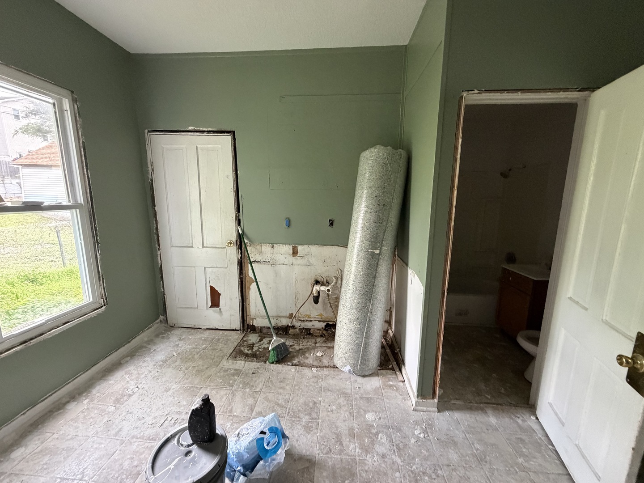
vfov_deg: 85.7
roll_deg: -0.1
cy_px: 242
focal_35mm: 14
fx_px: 260
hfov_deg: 102.1
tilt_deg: -8.2
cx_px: 322
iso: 500
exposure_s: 1/60
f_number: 2.2
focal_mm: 2.22
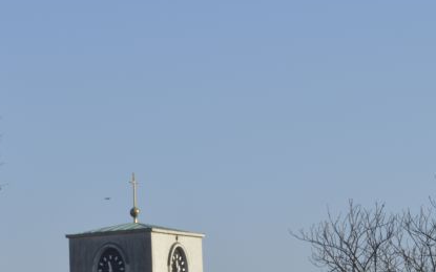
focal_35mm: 196
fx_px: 2328
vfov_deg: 6.7
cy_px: 278
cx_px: 168
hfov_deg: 10.7
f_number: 14
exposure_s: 1/80
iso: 100
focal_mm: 52
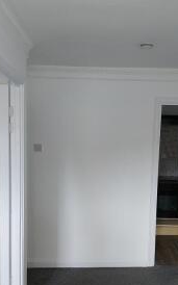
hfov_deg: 29.1
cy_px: 169
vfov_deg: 45.1
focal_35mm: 44
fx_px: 342
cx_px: 111
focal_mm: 4
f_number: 1.8
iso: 125
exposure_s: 1/50
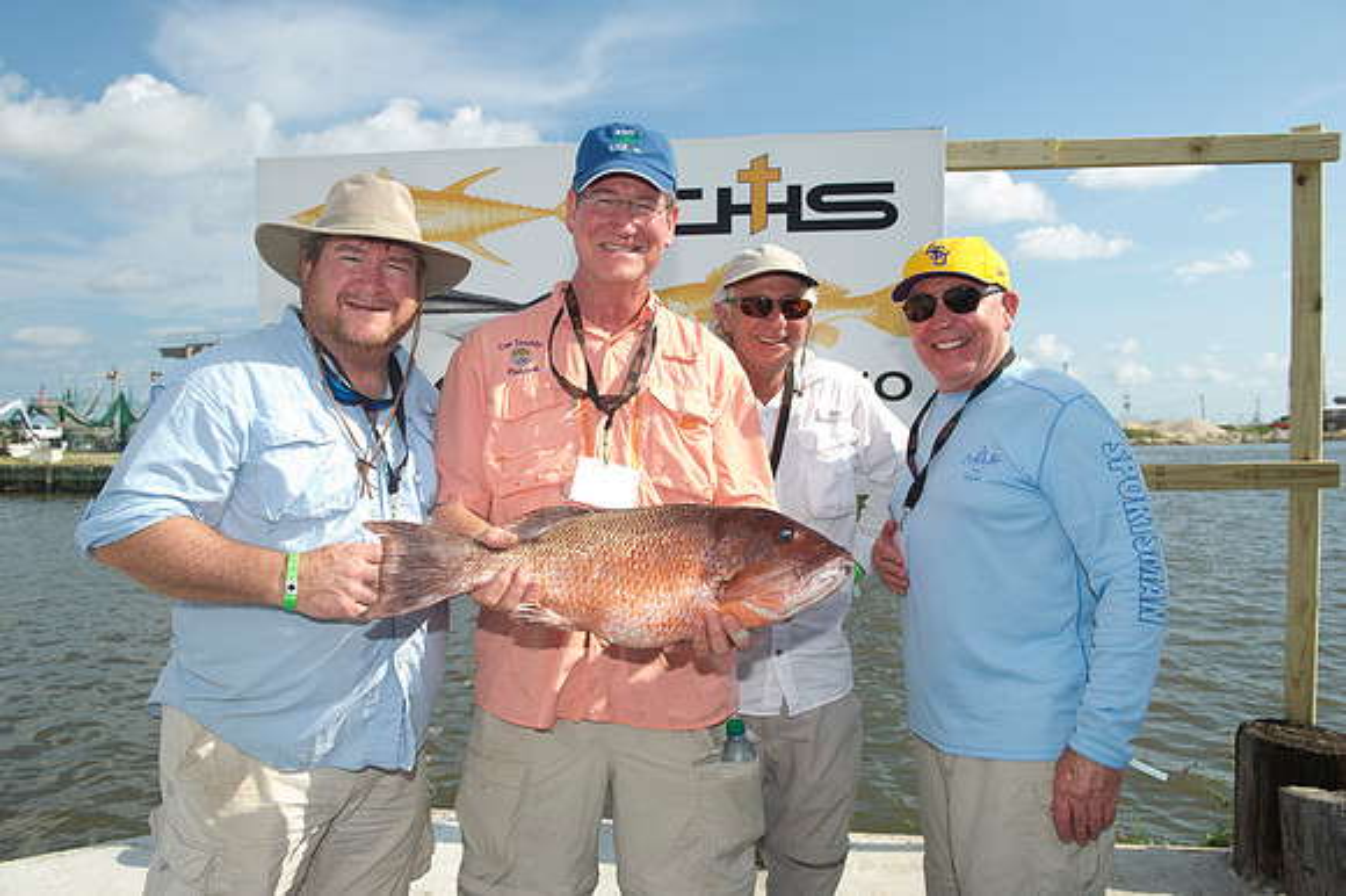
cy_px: 448
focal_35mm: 28
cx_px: 673
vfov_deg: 46.4
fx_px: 1046
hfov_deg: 65.5
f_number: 7.1
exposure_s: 1/320
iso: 125
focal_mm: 28
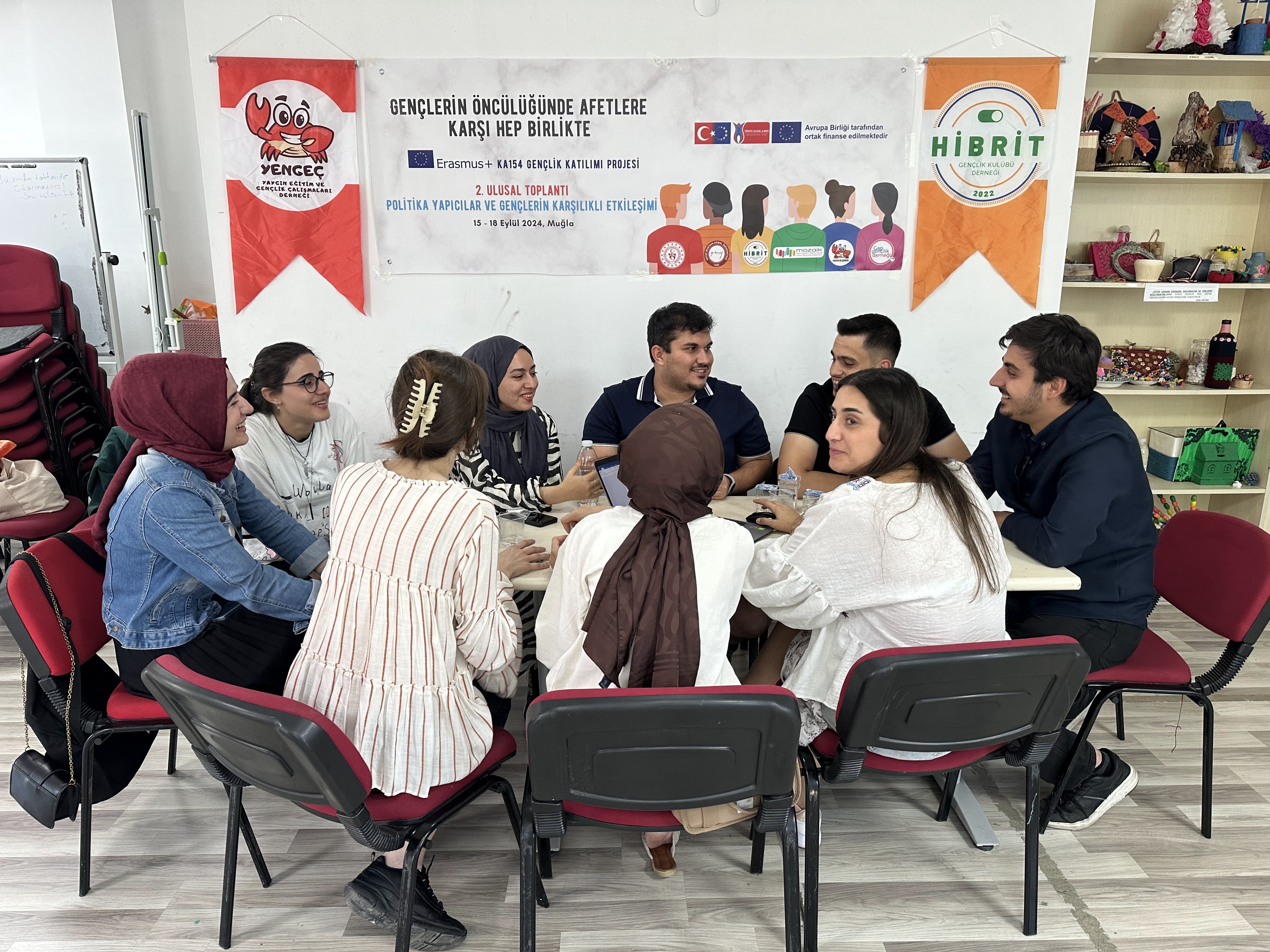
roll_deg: -0.4
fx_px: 881
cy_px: 476
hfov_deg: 71.6
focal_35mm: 24
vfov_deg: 56.8
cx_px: 635
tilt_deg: -14.1
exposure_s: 1/50
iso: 125
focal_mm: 6.86
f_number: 1.78
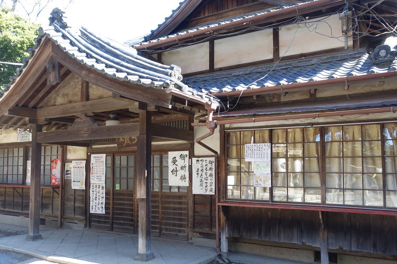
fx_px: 353
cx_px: 183
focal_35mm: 32
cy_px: 150
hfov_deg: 58.6
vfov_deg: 41.0
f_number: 2.8
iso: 125
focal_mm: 10.24
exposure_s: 1/125
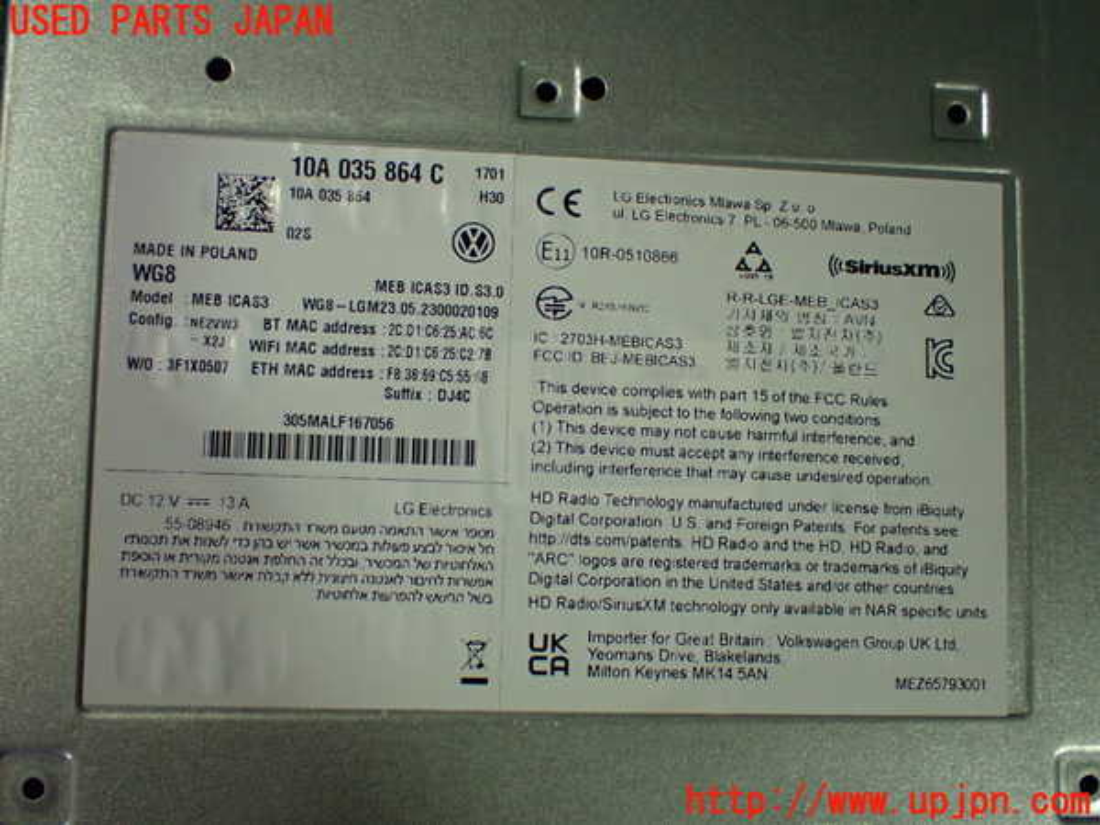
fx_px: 1303
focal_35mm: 41
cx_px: 550
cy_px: 412
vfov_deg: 35.1
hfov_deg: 45.8
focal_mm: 7.31
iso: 800
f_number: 2.8
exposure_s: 1/100
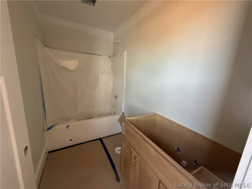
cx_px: 126
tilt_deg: -10.7
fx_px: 102
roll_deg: -2.9
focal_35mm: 14
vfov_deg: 85.7
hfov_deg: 102.1
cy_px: 94
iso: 320
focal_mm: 2.22
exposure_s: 1/99
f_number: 2.2
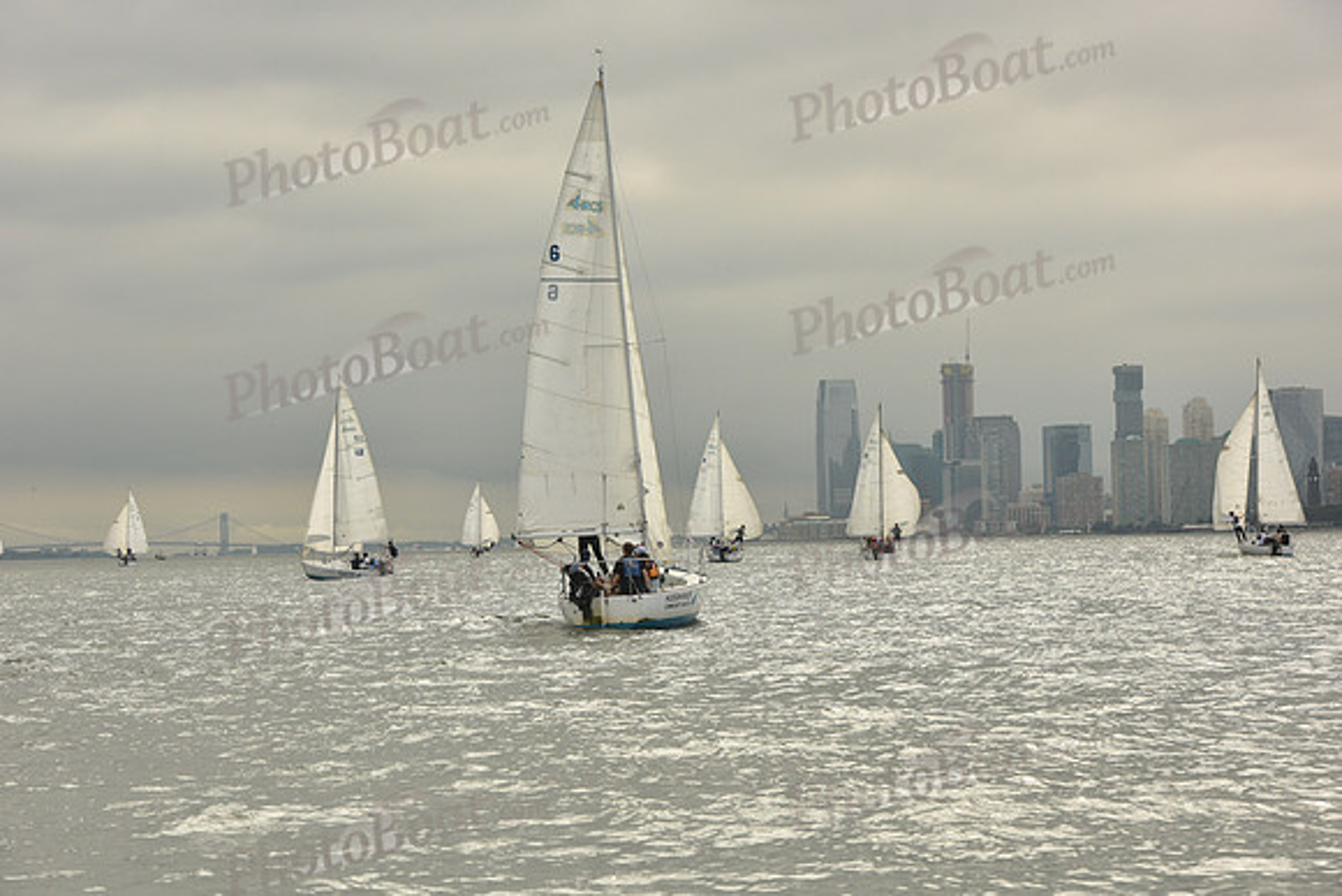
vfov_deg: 14.0
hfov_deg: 20.8
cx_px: 671
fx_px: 3654
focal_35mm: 98
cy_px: 448
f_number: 8
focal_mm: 98
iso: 320
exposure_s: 1/1250
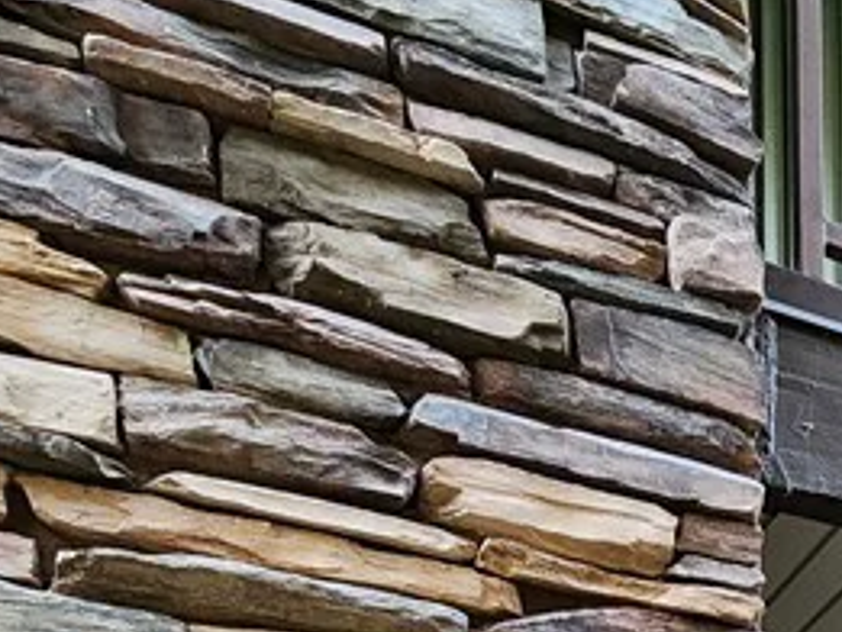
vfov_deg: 20.9
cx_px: 1242
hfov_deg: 27.2
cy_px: 1100
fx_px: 1241
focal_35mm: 51
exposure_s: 1/60
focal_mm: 2.2
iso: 250
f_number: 2.2
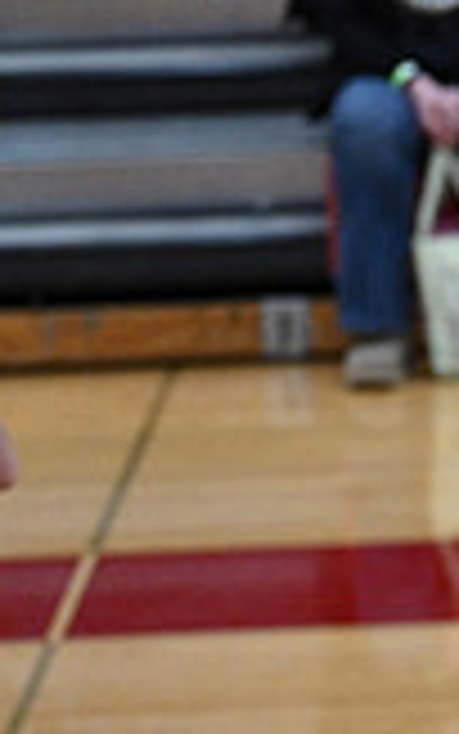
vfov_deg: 2.9
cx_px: 1179
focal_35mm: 727
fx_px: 14538
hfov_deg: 1.8
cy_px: 597
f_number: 4
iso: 4000
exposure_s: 1/400
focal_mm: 200
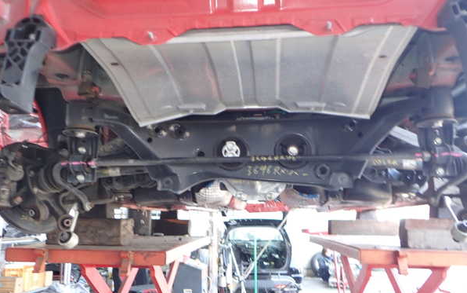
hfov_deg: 59.6
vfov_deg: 39.5
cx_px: 234
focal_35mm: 32
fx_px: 407
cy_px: 152
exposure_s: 1/40
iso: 200
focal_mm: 5.4
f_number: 2.3
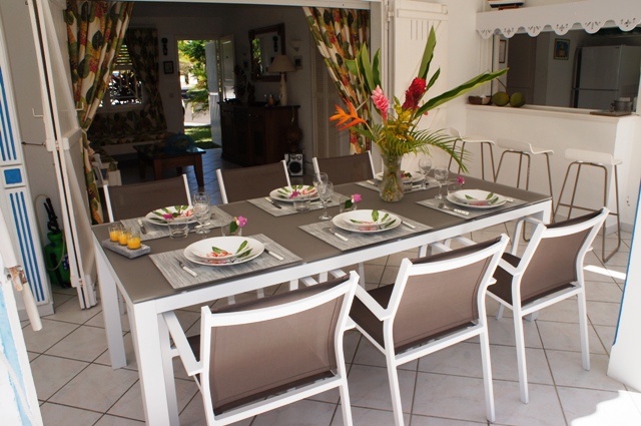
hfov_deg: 67.4
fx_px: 480
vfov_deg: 47.8
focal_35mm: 27
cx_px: 320
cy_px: 213
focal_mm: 18
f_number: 13
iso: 200
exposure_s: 1/100
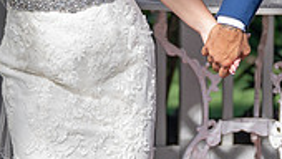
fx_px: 3974
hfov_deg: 4.1
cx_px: 185
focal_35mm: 531
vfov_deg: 2.3
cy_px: -132
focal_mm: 133
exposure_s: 1/400
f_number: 4
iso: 50
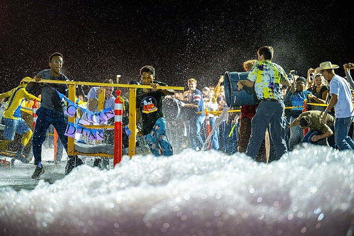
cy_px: 118
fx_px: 1033
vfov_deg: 13.0
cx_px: 177
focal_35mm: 105
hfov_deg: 19.5
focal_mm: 105
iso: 6400
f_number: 2.8
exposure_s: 1/800
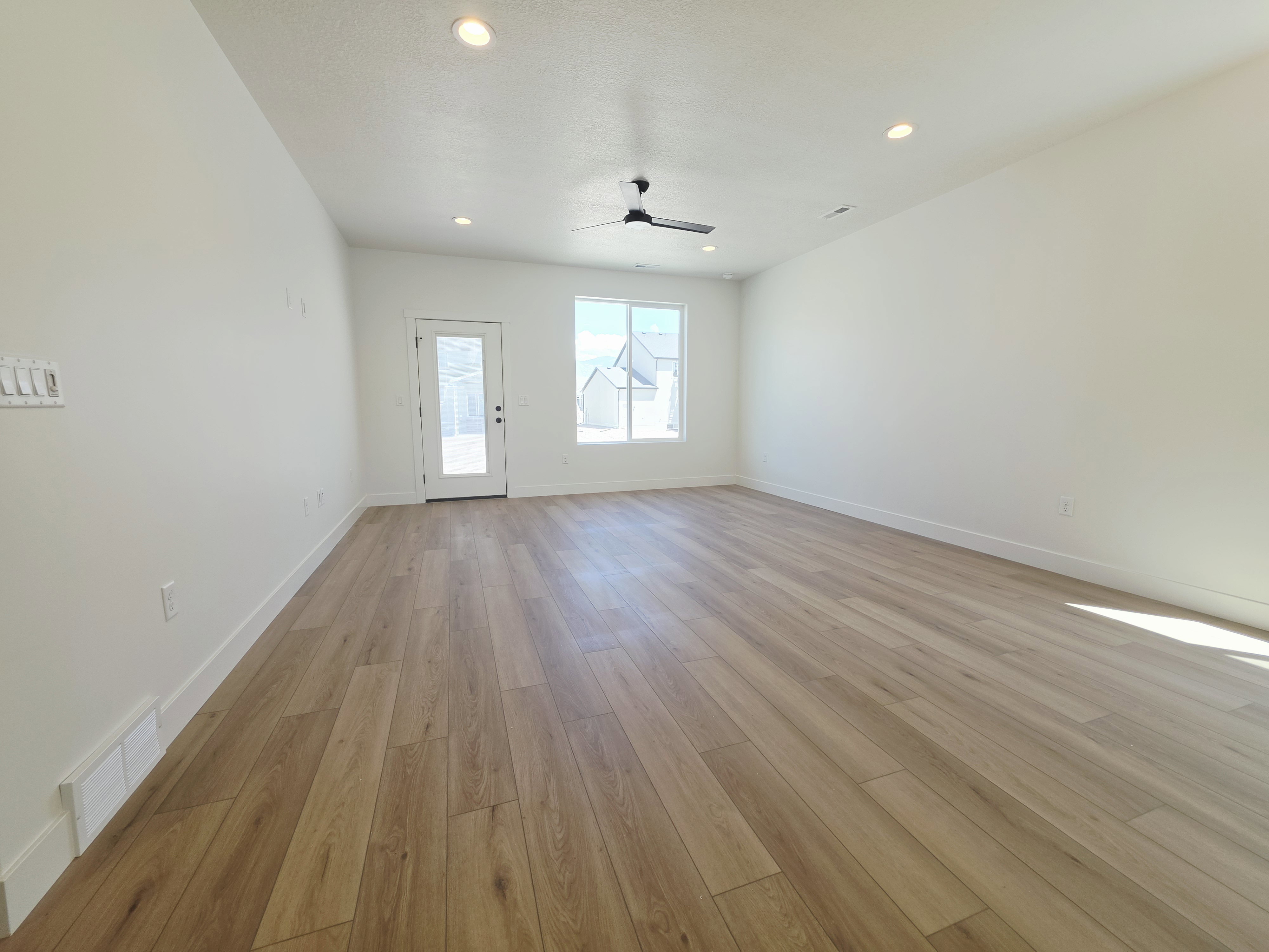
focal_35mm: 13
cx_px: 634
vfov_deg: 89.9
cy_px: 476
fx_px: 477
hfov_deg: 106.2
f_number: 1.9
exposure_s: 1/120
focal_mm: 2.2
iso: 20
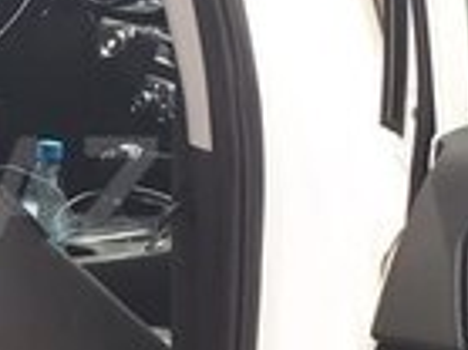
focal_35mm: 128
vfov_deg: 11.6
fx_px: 1729
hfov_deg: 14.6
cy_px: 187
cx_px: -185
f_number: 1.9
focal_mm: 3.6
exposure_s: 1/216
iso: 40
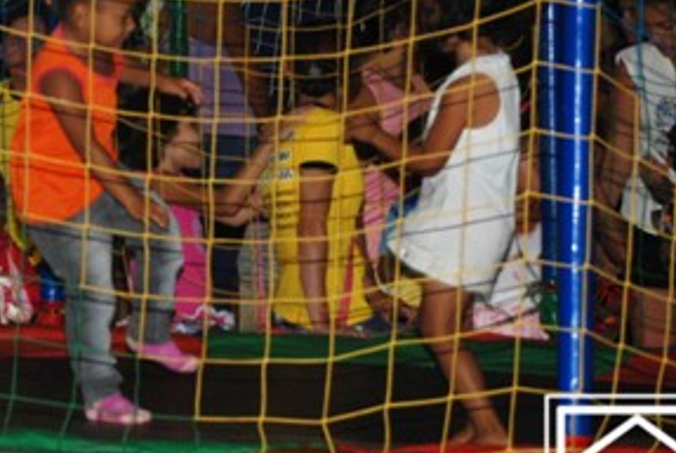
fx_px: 4868
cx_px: -141
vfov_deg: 5.3
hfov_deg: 7.9
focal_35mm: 259
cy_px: 64
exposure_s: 1/60
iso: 200
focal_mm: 62
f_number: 5.3
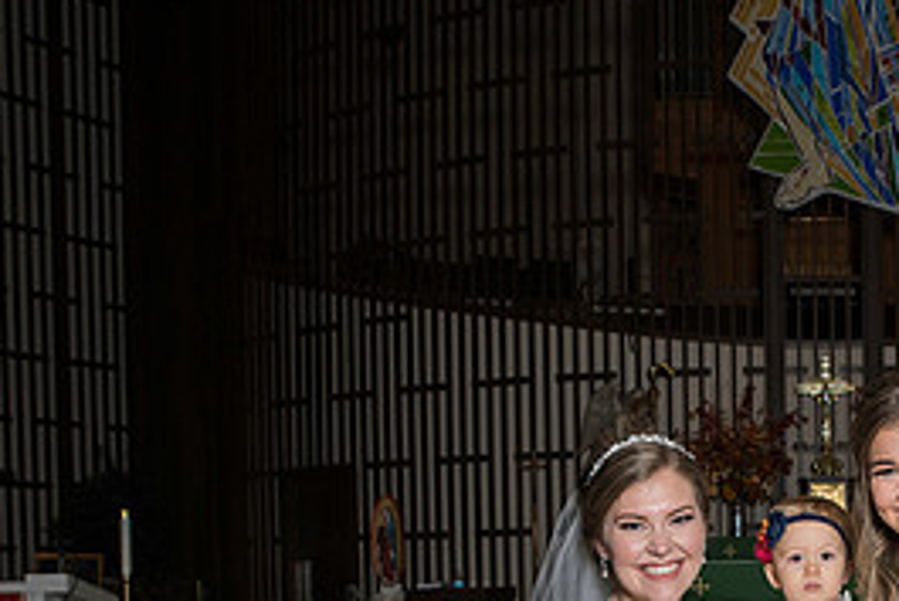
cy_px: 640
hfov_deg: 33.3
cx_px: 797
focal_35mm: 57
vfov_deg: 22.6
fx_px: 1424
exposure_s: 1/160
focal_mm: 26
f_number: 6.3
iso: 800
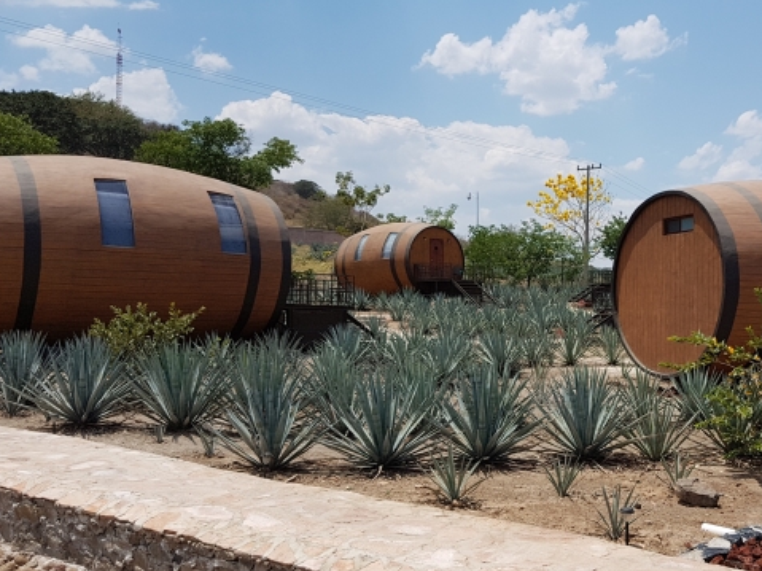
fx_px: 836
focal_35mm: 38
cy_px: 332
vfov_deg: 37.6
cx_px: 527
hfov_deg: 47.9
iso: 40
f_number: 1.7
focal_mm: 4.2
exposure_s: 1/3152
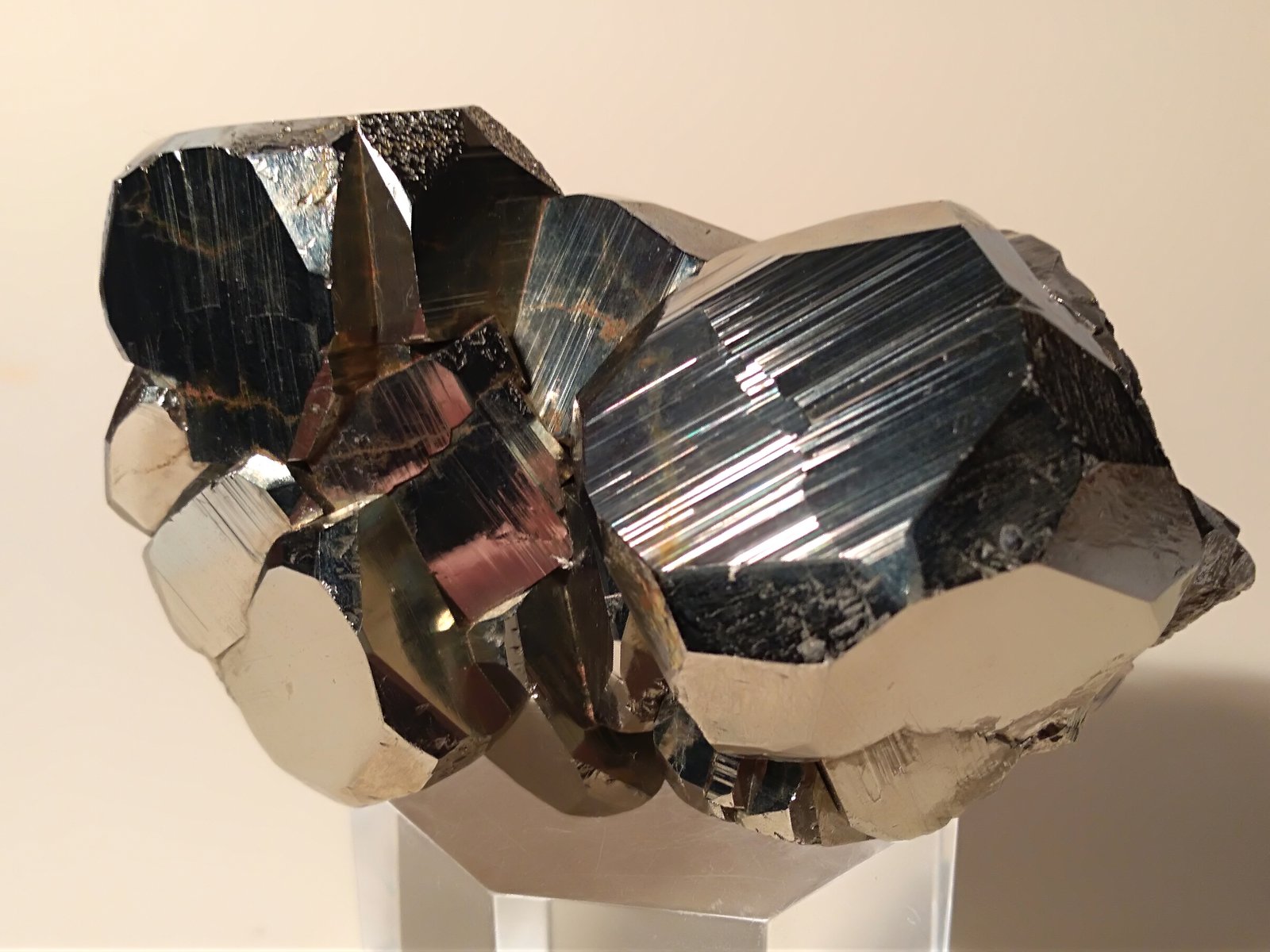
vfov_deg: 53.1
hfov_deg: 67.3
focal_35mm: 26
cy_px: 476
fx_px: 954
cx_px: 635
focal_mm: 3.54
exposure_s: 1/102
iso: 100
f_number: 2
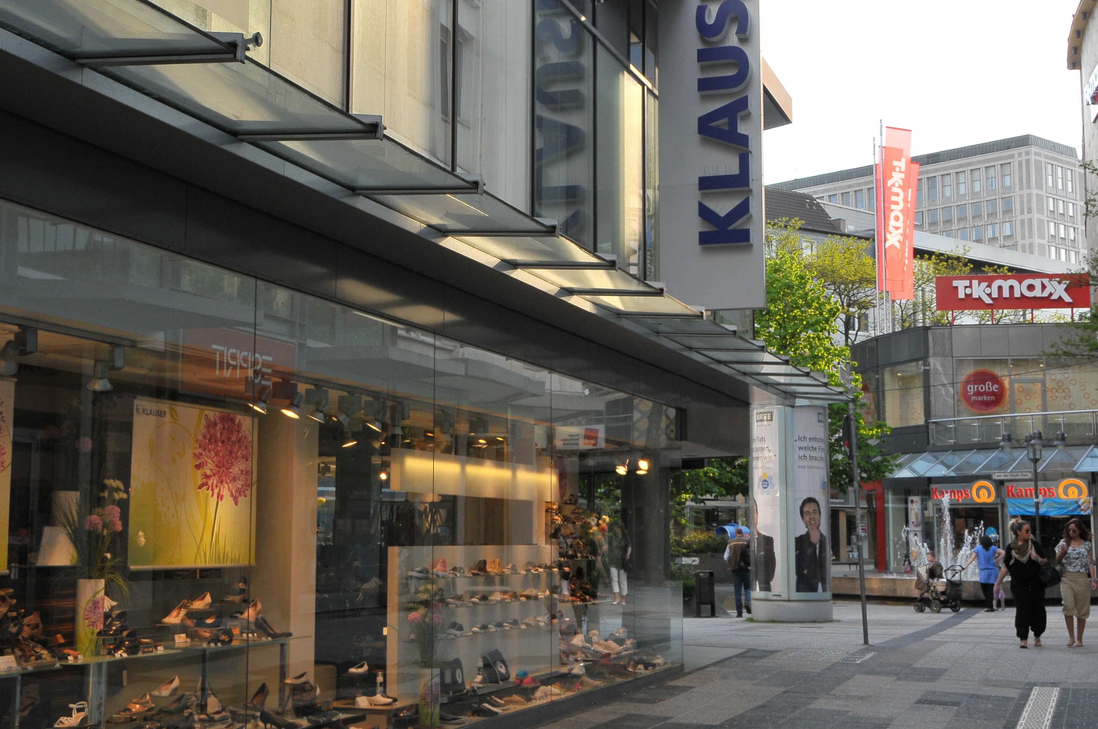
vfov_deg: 25.1
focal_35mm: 54
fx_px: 1635
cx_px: 484
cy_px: 265
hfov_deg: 37.1
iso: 400
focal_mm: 27
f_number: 13
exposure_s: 1/125
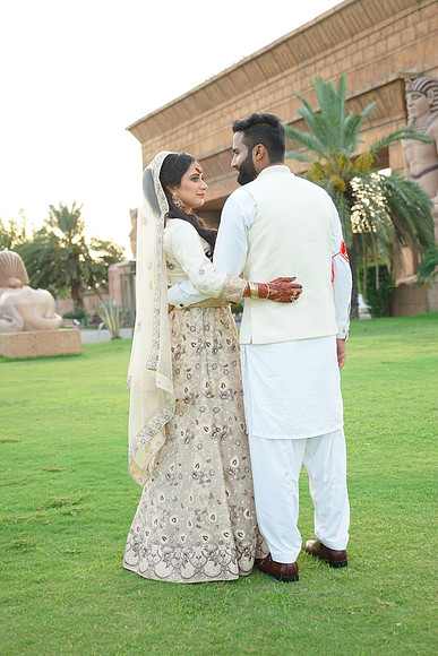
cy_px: 328
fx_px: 857
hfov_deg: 28.7
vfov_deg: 41.9
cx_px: 219
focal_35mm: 47
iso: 320
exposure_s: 1/200
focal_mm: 47
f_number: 4
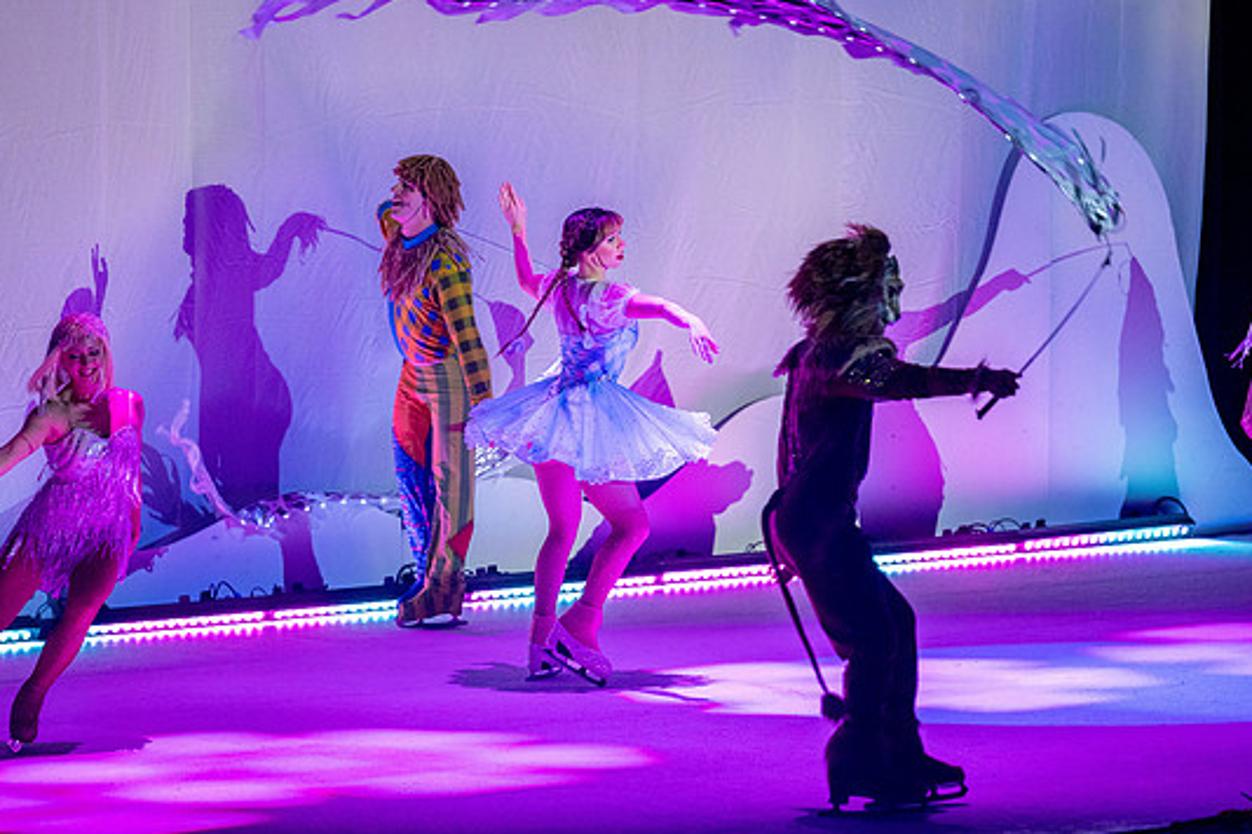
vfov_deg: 6.1
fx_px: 7859
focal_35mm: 226
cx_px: 604
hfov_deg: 9.1
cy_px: 460
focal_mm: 180
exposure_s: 1/500
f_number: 2.8
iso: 2000
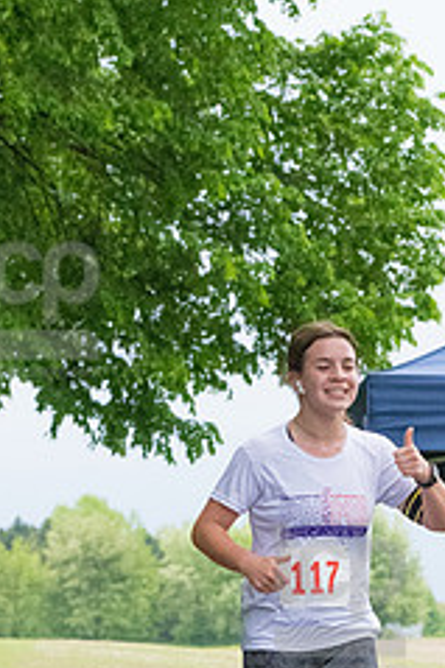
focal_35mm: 226
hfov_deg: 6.1
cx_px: 340
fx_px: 4196
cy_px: 598
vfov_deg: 9.1
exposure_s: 1/1250
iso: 6400
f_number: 5.6
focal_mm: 80
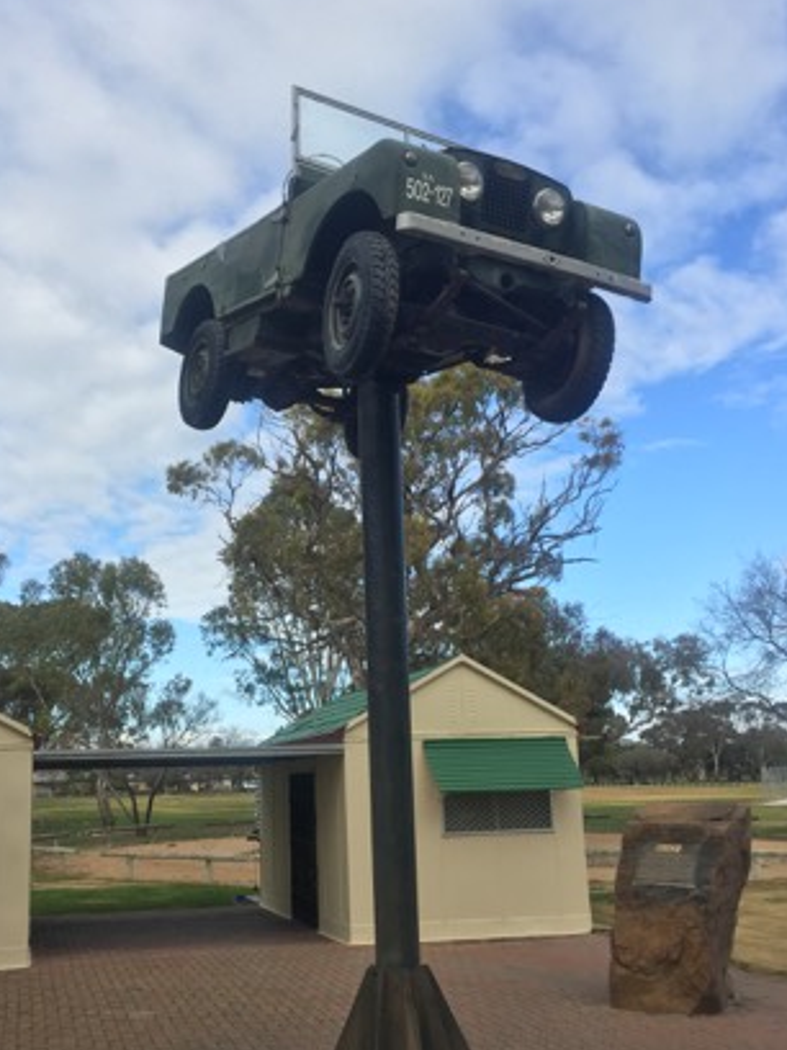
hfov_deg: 38.5
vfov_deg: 50.0
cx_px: 324
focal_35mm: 37
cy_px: 587
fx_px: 1122
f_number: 2.2
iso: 32
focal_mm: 4.15
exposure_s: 1/1236
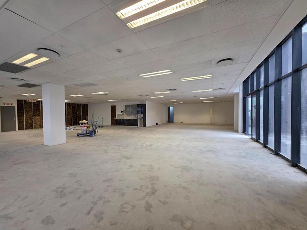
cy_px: 115
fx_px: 115
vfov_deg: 89.9
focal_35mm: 13
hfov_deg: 106.2
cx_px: 154
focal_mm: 2.2
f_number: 1.9
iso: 100
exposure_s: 1/100
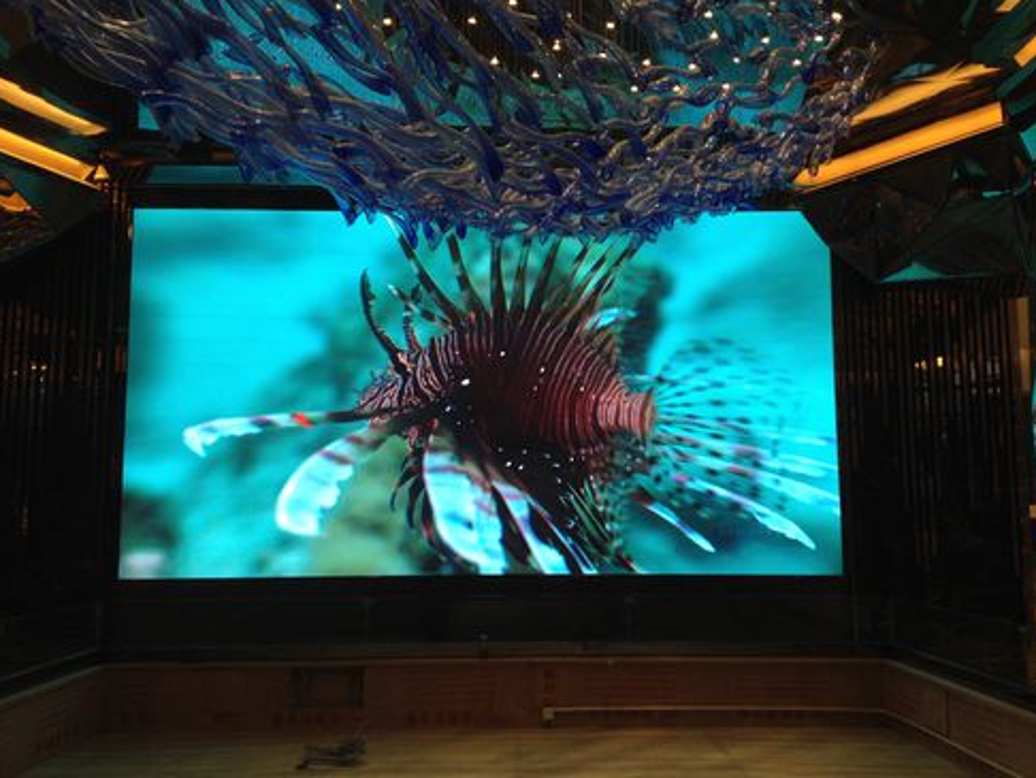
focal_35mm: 36
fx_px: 1078
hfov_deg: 51.3
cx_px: 527
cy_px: 393
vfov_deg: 39.7
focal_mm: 4.28
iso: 64
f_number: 2.4
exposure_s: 1/120
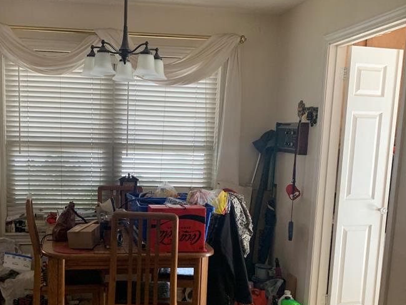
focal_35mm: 41
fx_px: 481
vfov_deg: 34.9
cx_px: 145
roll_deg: -1.4
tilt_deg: -8.4
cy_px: 197
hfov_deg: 45.3
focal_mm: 4.25
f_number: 1.8
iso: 250
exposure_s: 1/60
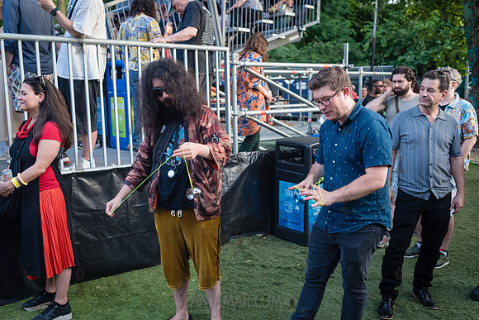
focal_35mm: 35
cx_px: 240
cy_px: 160
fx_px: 466
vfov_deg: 37.9
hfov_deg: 54.4
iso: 1000
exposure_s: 1/250
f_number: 3.5
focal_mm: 35
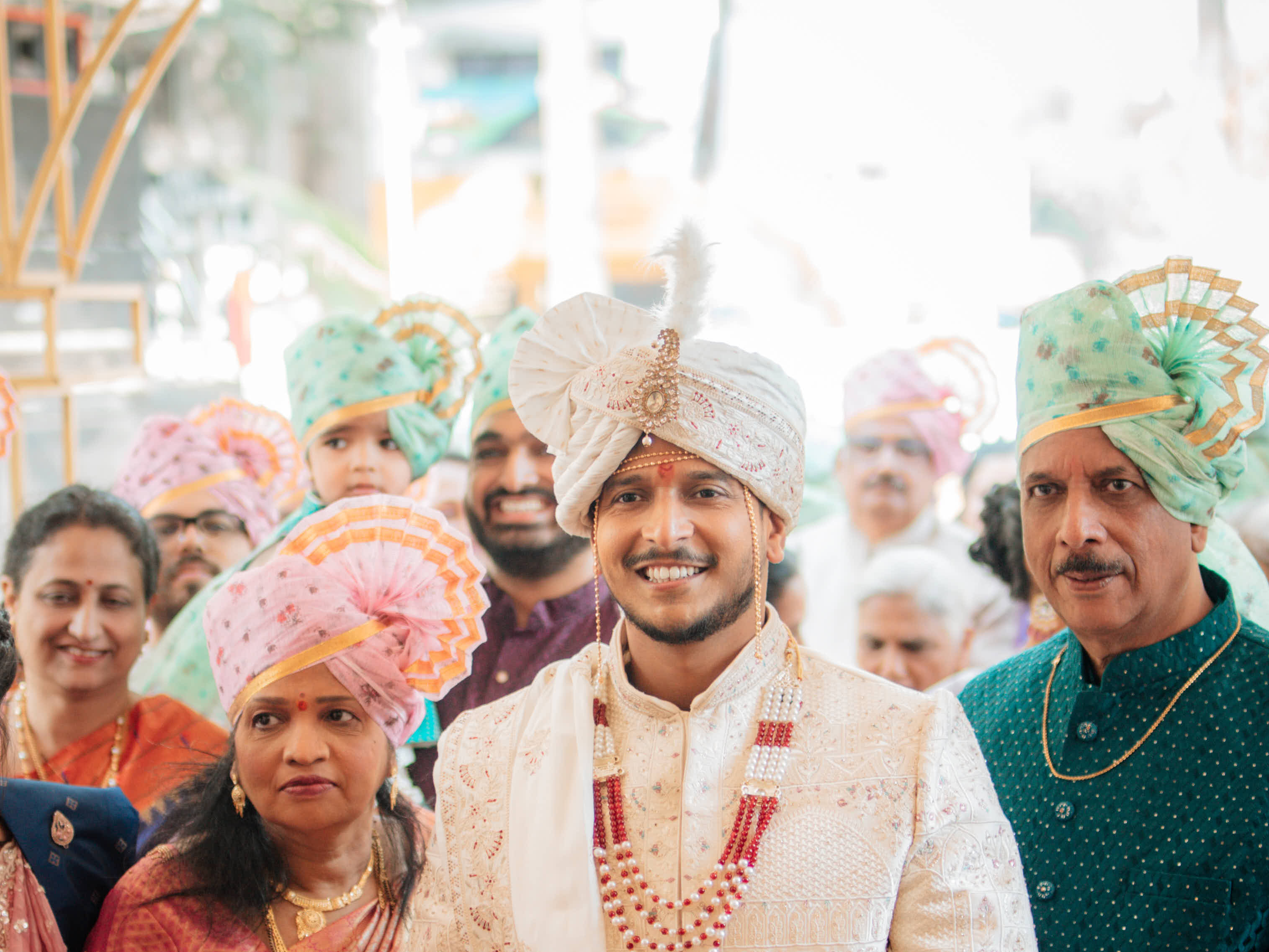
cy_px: 736
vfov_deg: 19.2
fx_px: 2786
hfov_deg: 25.7
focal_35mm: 76
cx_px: 633
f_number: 1.4
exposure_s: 1/320
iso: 250
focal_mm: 35
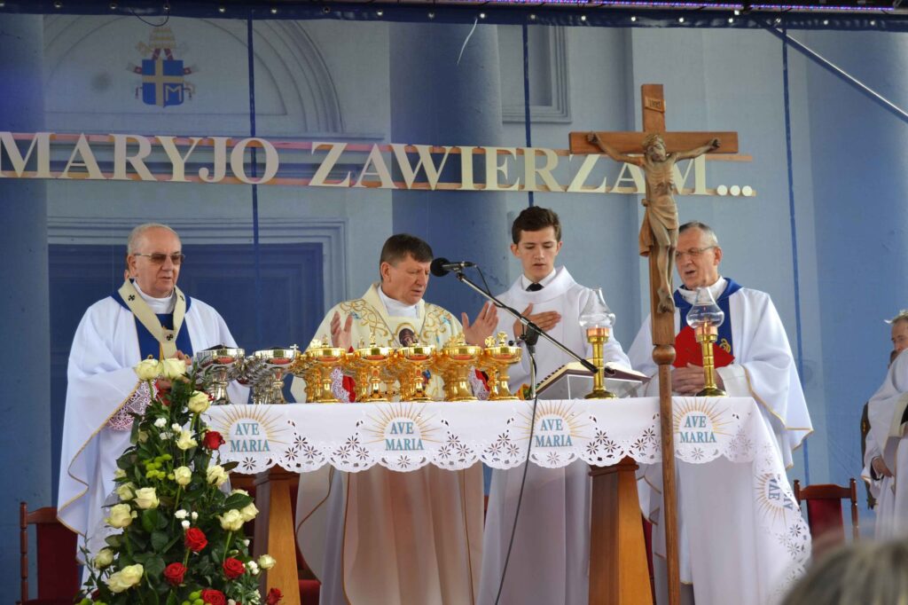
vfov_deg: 16.5
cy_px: 302
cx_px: 454
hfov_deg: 24.6
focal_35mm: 82
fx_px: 2080
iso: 220
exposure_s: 1/125
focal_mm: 55
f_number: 5.6
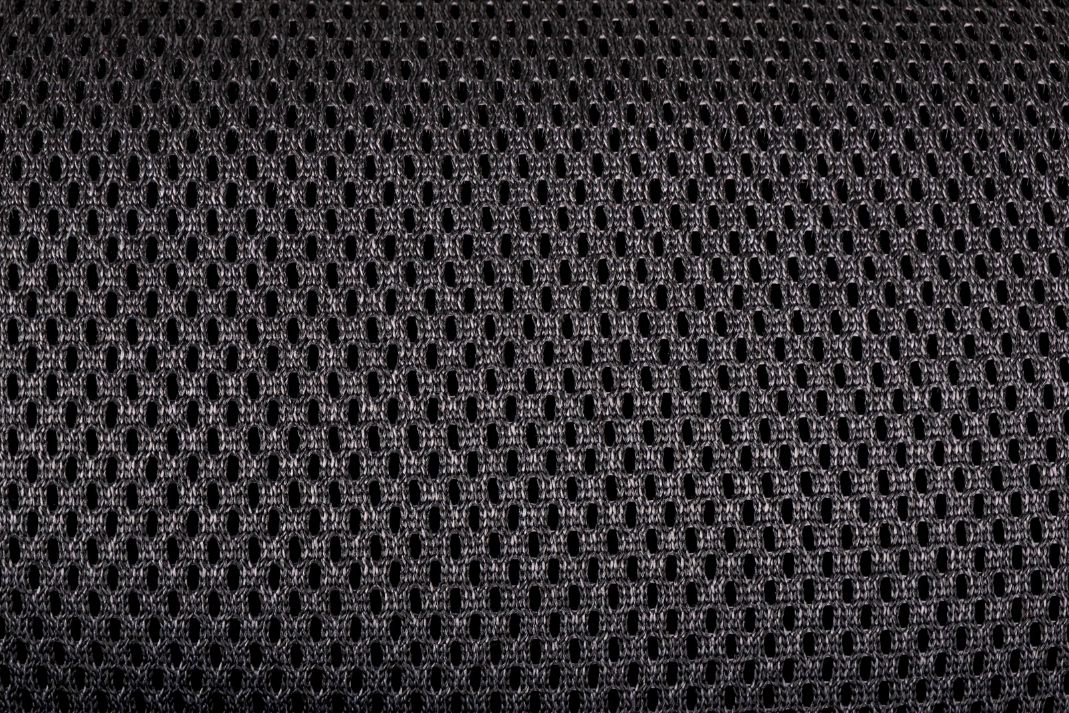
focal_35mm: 75
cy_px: 383
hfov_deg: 27.0
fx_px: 2227
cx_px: 493
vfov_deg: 18.2
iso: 400
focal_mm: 44.4
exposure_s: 1/200
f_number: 16
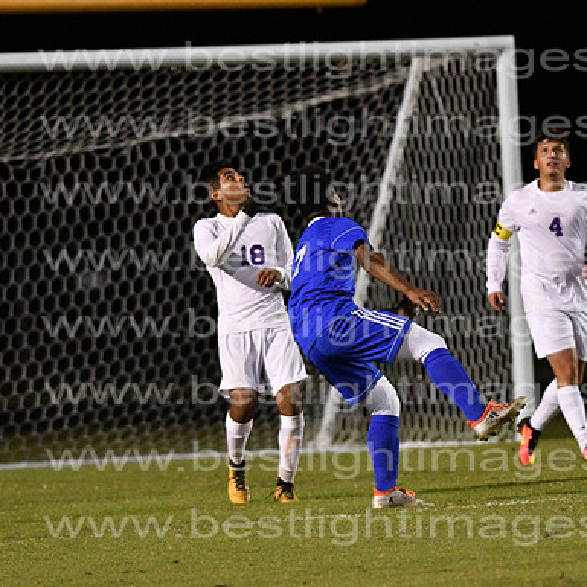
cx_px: 390
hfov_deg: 3.0
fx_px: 11070
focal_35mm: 577
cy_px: 294
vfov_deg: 3.0
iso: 10000
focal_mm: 300
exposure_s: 1/800
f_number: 3.5
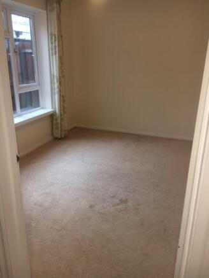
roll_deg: -0.3
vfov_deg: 61.6
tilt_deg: -17.6
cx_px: 104
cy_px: 139
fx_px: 233
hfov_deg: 48.2
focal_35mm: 29
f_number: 2.2
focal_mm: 4.15
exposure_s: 1/33
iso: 50
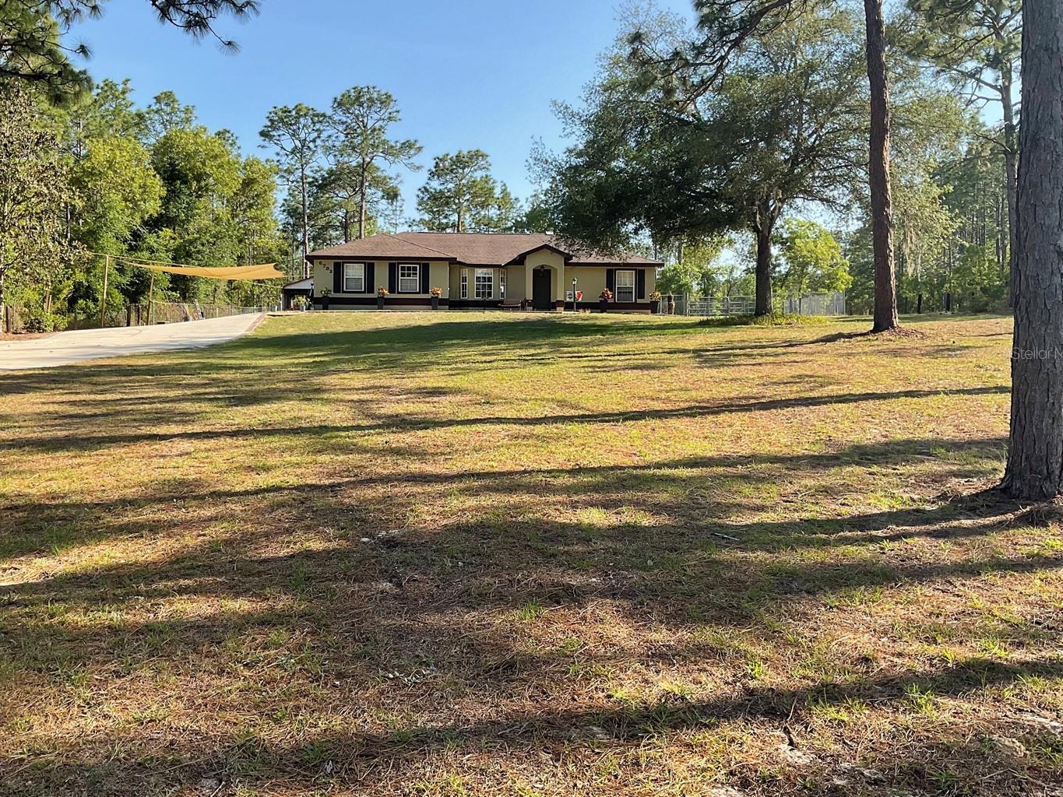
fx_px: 1044
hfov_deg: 53.8
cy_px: 353
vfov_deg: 41.7
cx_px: 462
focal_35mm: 34
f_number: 1.8
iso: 16
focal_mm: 3
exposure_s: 1/842
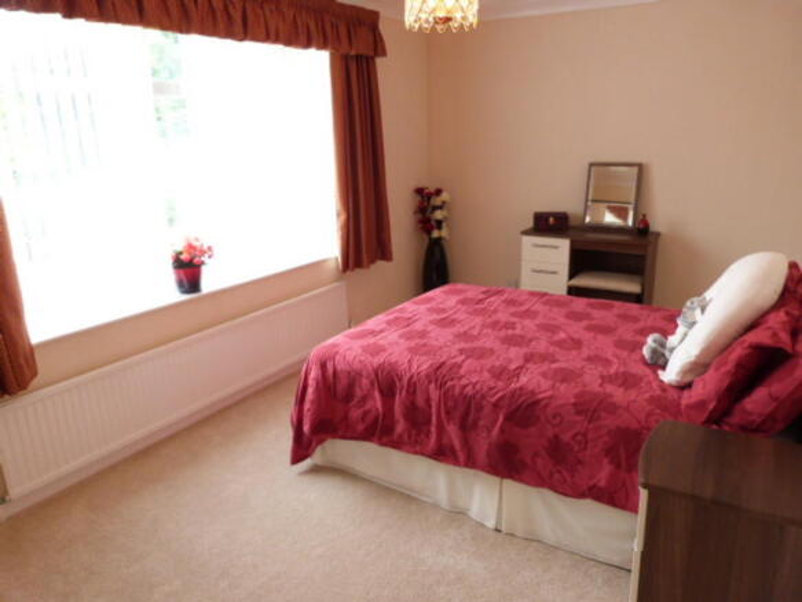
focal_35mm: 25
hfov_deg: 69.4
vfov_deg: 54.9
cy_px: 301
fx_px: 579
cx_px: 401
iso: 200
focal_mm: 4.5
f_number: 2.8
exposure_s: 1/60
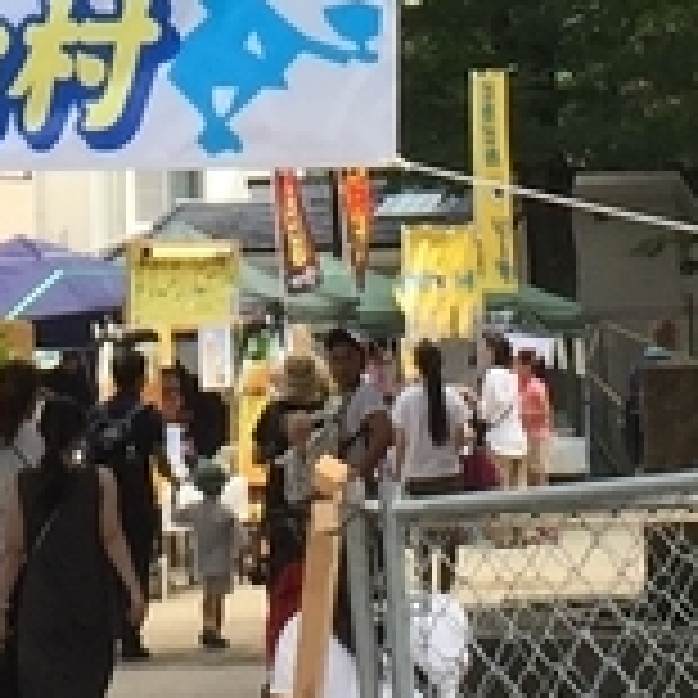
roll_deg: -2.5
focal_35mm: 199
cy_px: -338
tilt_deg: +10.7
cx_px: 131
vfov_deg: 8.6
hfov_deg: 8.8
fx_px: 4540
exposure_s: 1/425
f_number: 2.2
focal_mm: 4.15
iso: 32
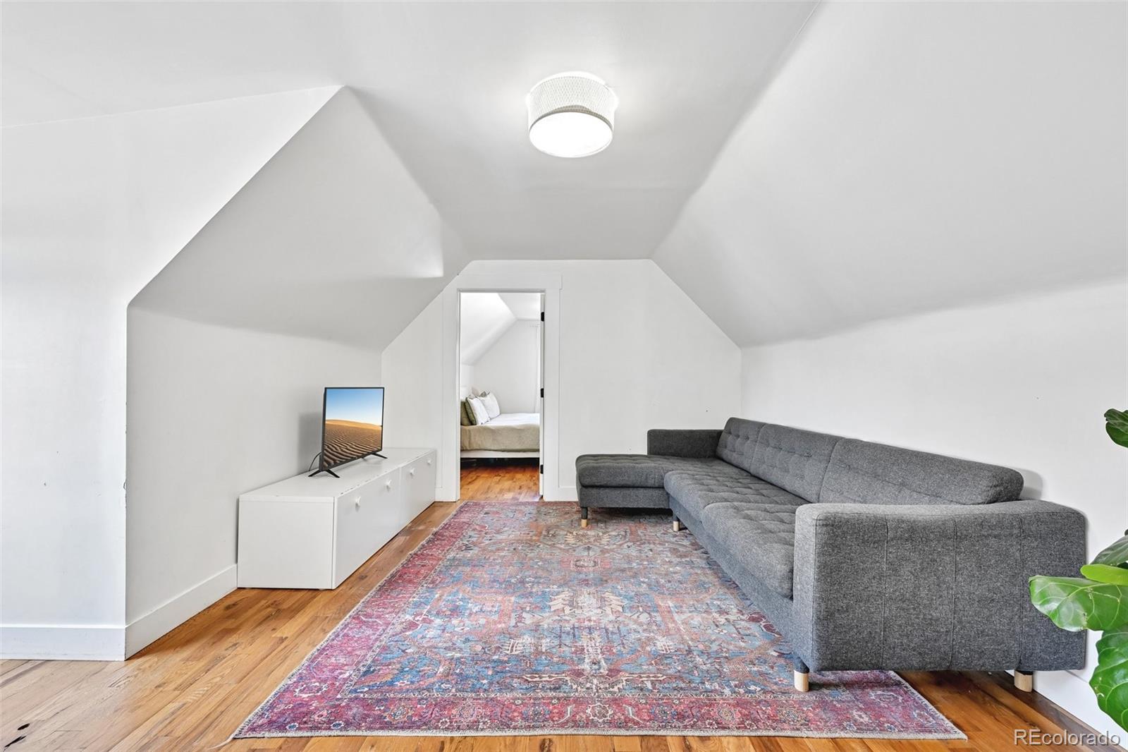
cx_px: 564
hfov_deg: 104.3
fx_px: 439
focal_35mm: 14
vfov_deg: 81.2
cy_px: 376
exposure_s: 1/6
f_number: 11
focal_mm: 14
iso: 400
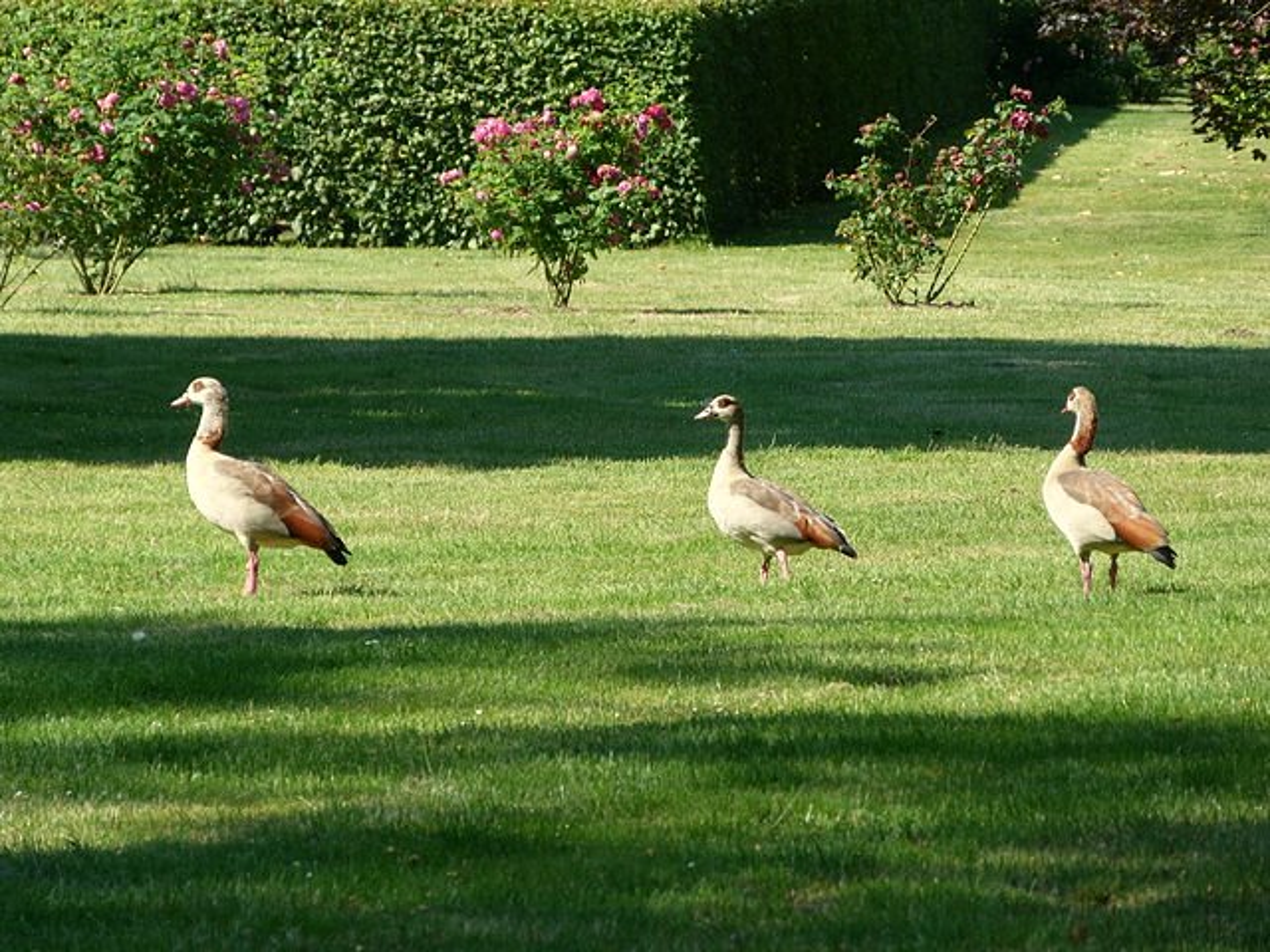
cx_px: 635
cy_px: 476
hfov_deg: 6.1
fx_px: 11924
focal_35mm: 325
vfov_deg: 4.6
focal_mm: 58.4
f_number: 4.1
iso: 80
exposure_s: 1/200
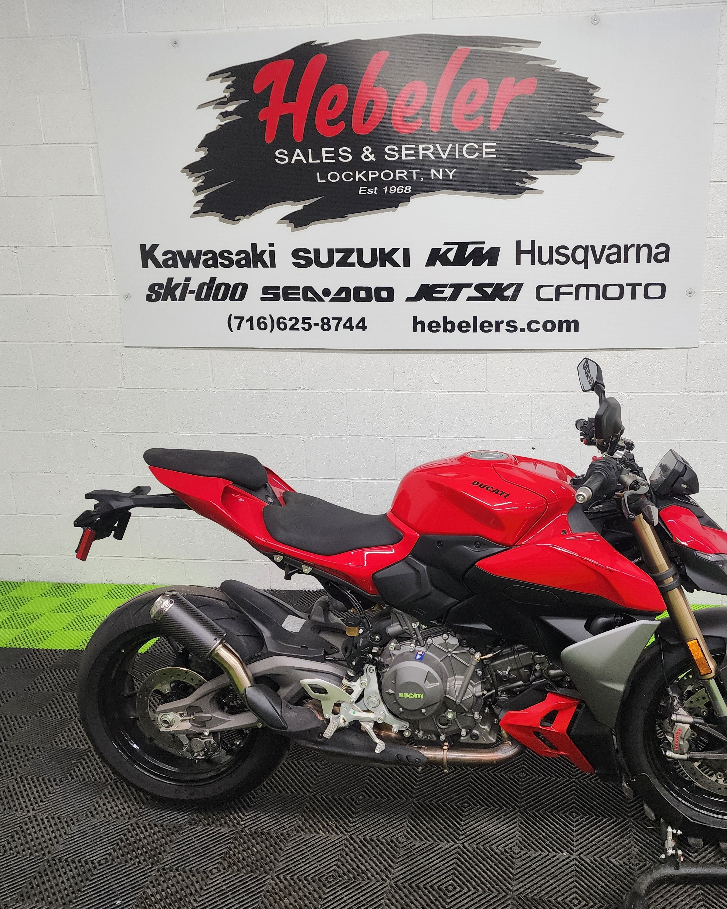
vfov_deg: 58.8
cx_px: 460
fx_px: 807
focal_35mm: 30
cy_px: 455
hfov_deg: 48.0
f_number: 1.8
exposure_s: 1/120
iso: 250
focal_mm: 6.4
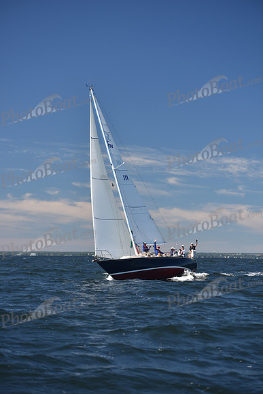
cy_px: 197
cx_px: 132
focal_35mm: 98
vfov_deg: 20.8
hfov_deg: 14.0
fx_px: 1073
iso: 200
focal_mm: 98
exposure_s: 1/1000
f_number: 3.5
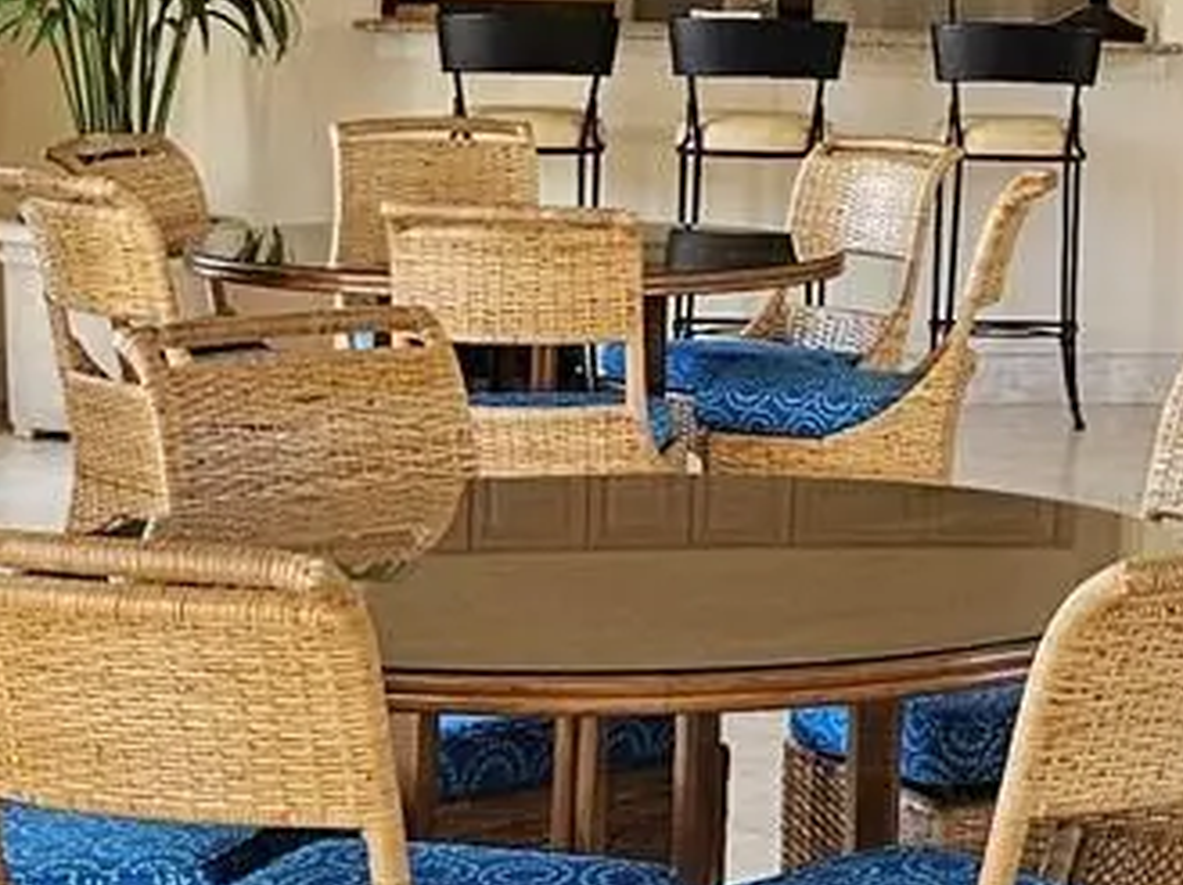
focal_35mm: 112
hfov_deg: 16.2
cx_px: 1748
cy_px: 90
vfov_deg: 13.1
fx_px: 3823
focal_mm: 5.4
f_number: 1.8
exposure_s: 1/120
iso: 200
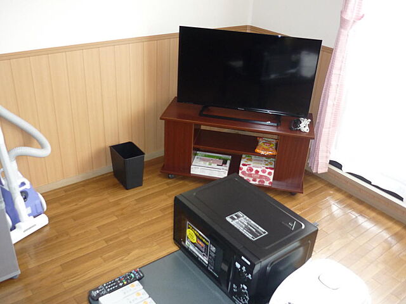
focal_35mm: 33
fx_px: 387
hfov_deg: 55.4
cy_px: 152
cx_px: 203
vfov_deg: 42.9
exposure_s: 1/30
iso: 250
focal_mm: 5.5
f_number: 2.8
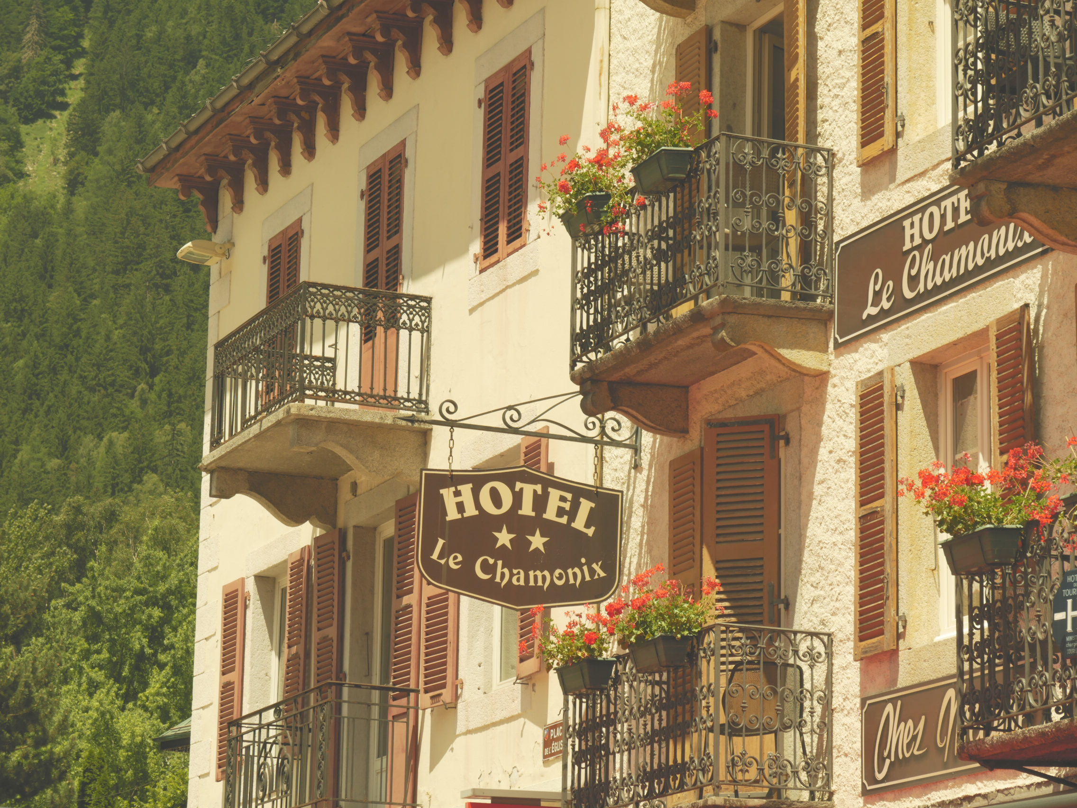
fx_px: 3734
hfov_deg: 16.4
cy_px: 404
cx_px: 538
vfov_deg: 12.3
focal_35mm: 120
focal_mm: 60
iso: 200
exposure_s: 1/640
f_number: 7.1
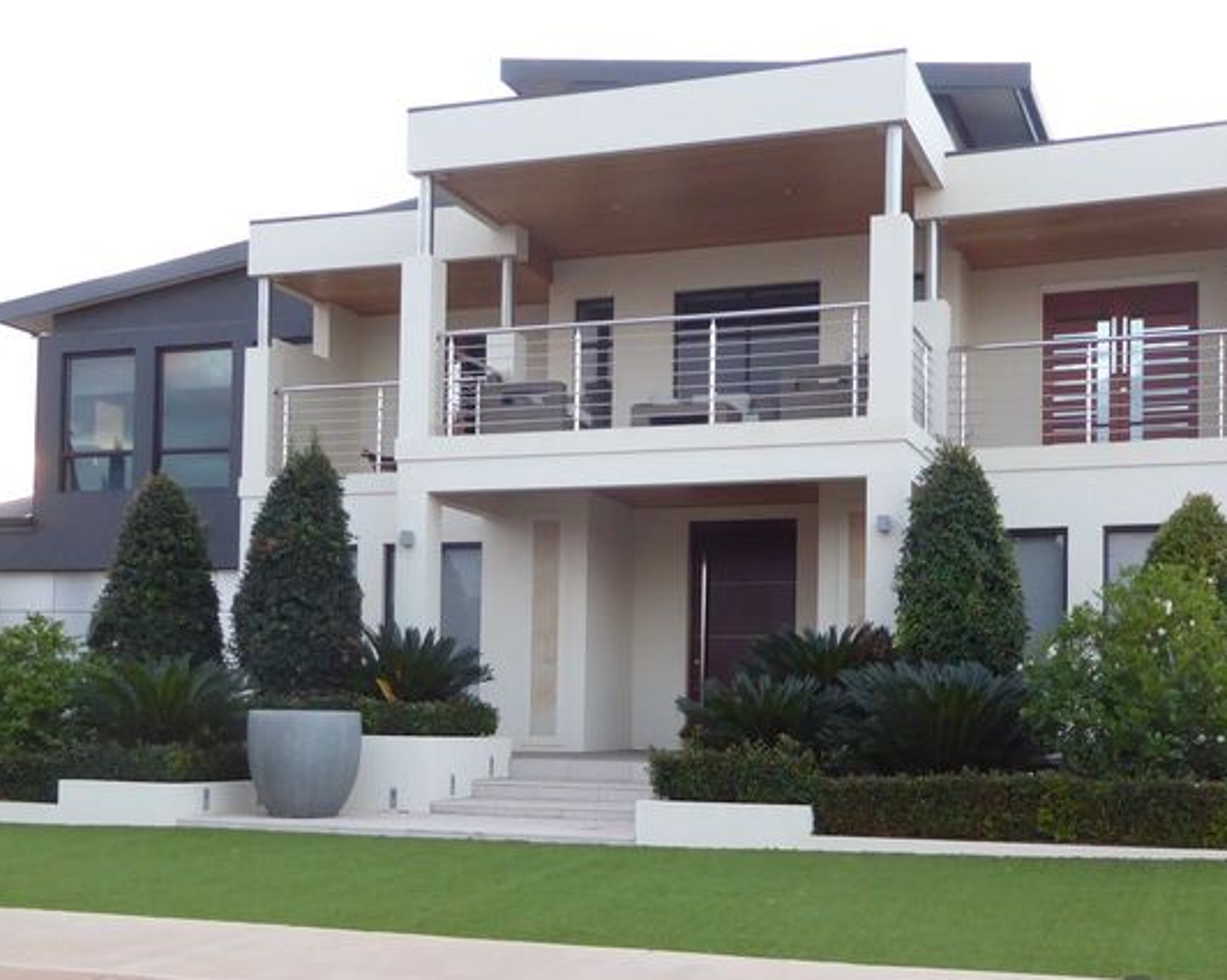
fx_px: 1706
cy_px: 680
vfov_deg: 31.7
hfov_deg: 39.5
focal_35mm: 47
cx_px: 653
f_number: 3.5
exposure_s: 1/60
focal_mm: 5.4
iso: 400
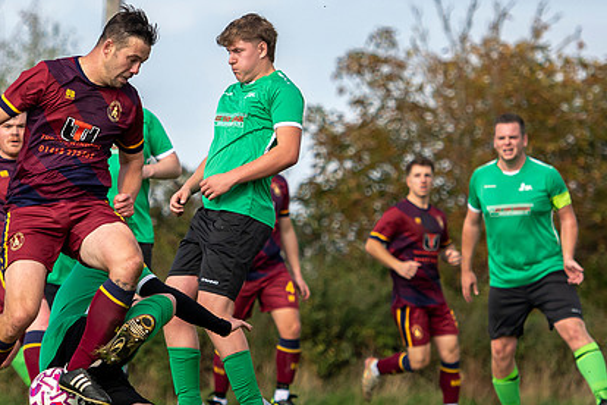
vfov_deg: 3.6
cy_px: 148
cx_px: 99
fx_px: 6440
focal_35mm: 382
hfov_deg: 5.4
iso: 250
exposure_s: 1/5000
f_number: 2.8
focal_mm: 130
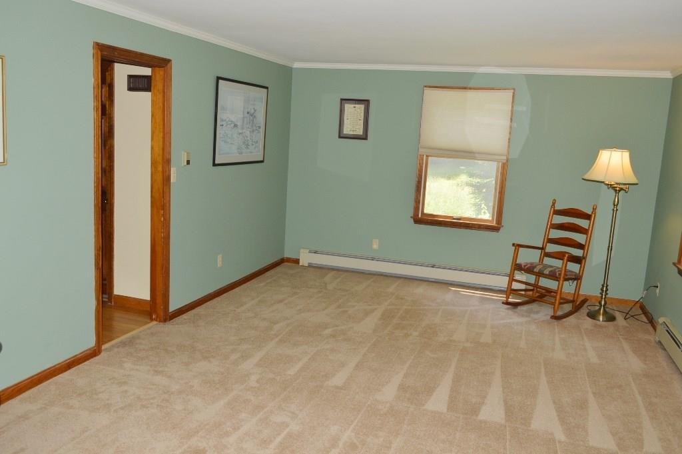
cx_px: 341
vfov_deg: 43.5
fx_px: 568
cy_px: 227
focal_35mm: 30
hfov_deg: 62.0
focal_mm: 20
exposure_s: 1/60
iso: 200
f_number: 5.6
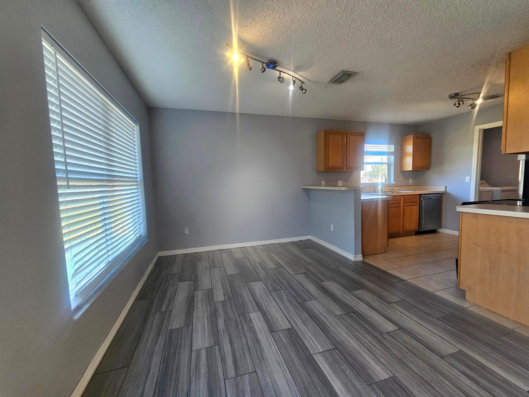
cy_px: 198
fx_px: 199
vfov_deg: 89.9
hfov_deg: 106.2
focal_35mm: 13
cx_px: 264
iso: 125
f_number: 2.2
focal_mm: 2.2
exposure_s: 1/60.2
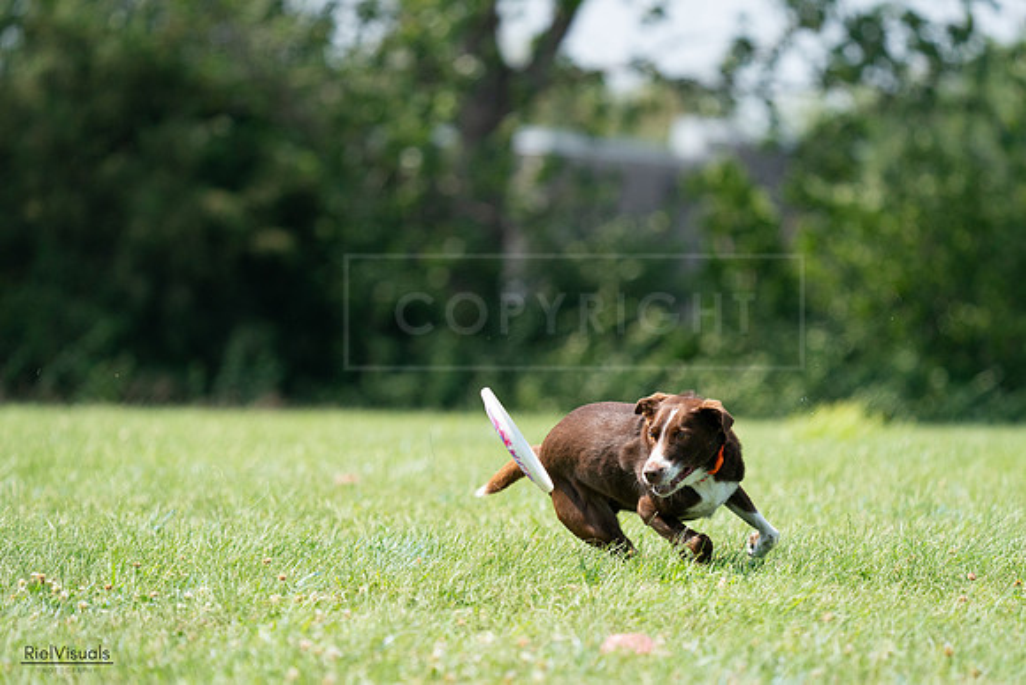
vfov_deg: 3.7
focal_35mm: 368
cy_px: 342
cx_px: 513
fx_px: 10490
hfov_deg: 5.6
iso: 2000
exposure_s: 1/4000
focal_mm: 368
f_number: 6.3
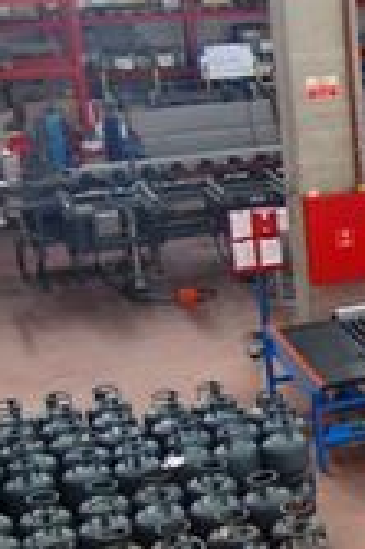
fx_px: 1509
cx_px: 809
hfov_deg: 11.8
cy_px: 260
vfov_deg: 20.6
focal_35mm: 99
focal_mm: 22
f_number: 3.8
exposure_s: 1/50
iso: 200
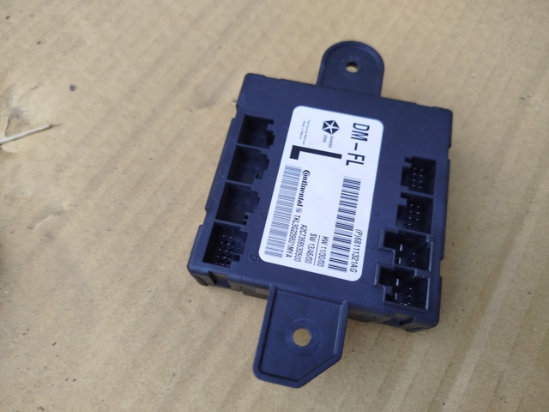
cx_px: 274
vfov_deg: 56.8
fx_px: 381
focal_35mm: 24
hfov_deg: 71.6
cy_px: 206
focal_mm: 5.31
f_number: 1.7
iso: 125
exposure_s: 1/50
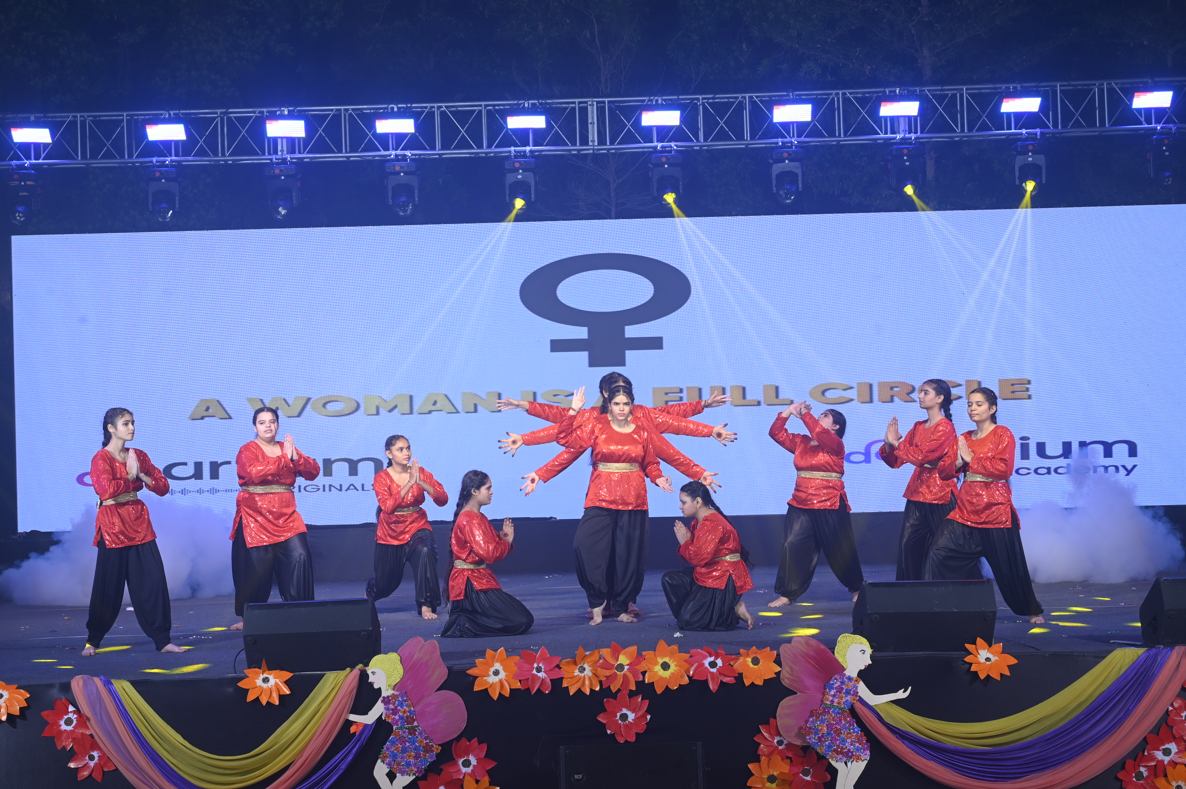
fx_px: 1811
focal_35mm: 55
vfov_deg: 24.6
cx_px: 593
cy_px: 394
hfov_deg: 36.3
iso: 1000
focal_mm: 55
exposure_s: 1/200
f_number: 9
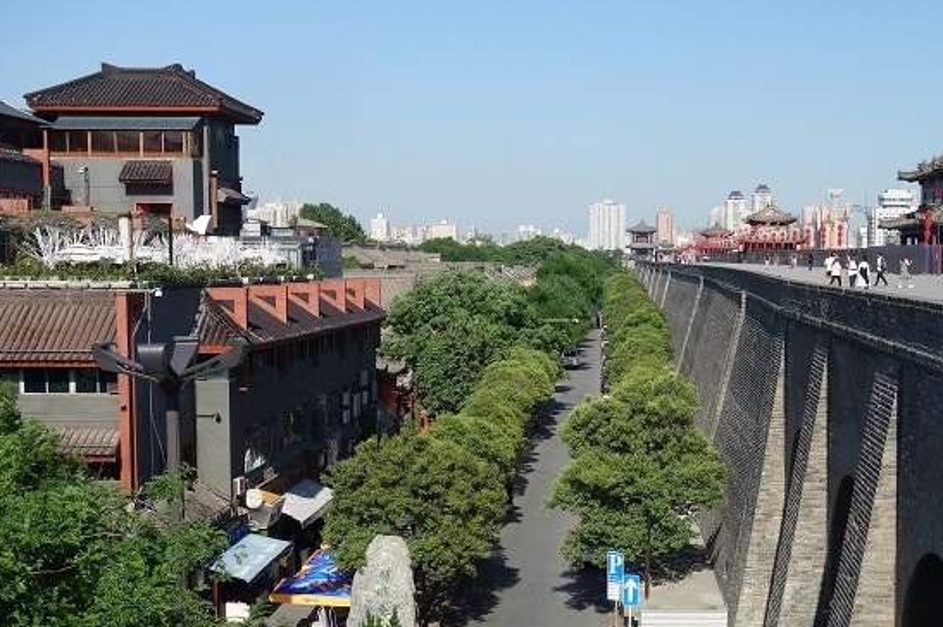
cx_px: 598
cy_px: 428
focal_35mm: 60
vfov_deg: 22.5
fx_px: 1571
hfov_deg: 33.2
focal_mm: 15.1
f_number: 5.6
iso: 125
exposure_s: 1/500
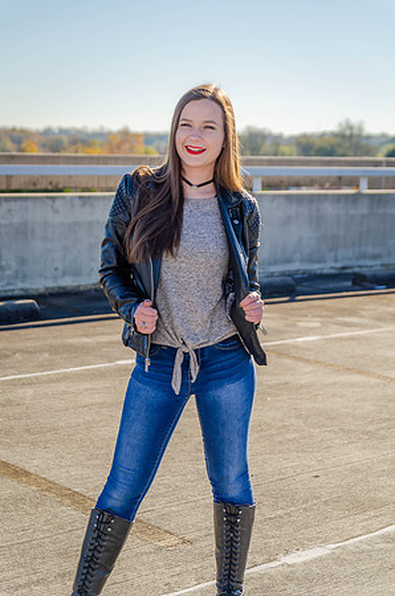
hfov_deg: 18.1
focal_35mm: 75
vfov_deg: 27.0
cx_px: 198
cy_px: 298
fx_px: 1240
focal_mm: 50
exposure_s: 1/2000
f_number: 2.8
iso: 100
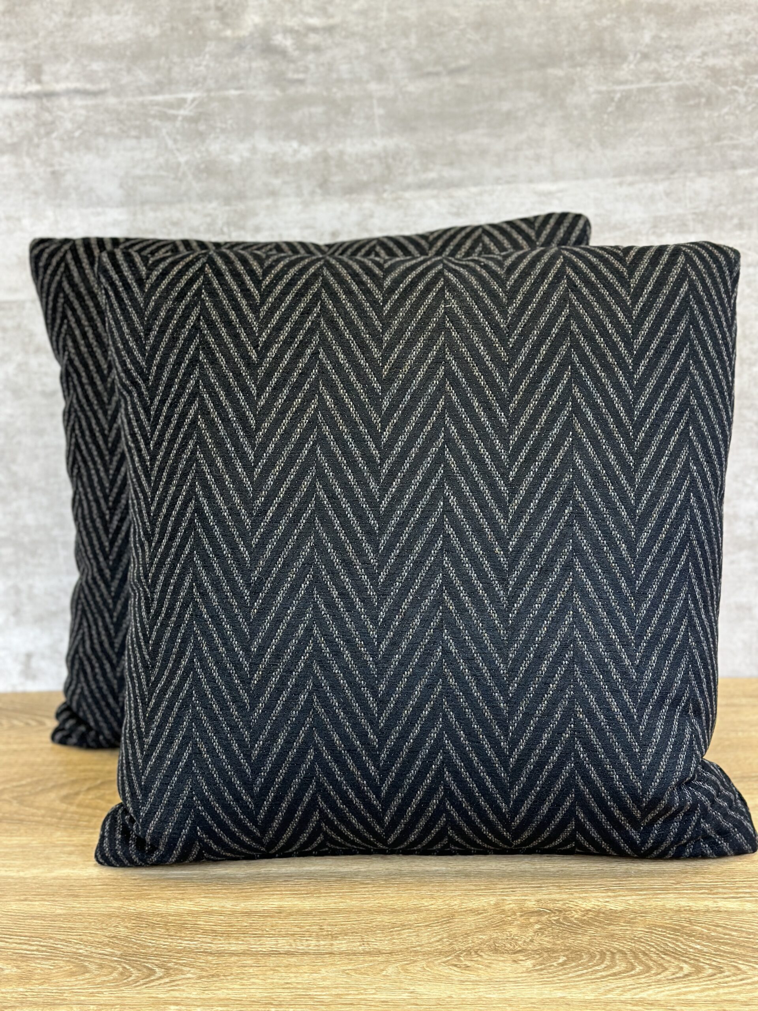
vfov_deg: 39.7
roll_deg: +3.4
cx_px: 379
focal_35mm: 48
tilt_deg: -15.7
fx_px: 1401
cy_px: 506
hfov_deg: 30.3
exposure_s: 1/60
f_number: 1.78
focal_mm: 6.86
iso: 100
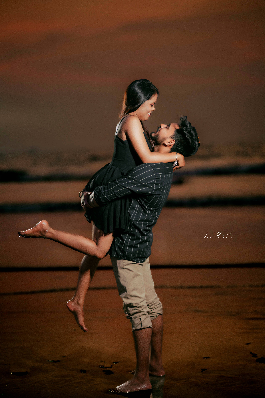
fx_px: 938
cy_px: 199
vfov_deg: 23.9
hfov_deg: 16.1
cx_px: 132
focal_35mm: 85
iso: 1000
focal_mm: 85
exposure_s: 1/250
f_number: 1.4
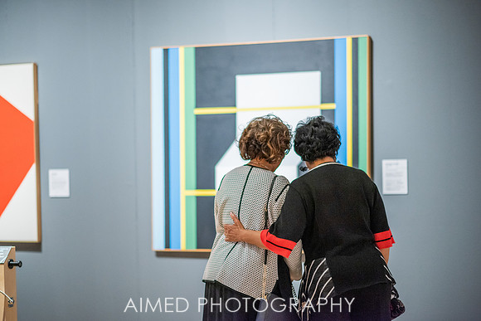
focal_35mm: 90
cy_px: 161
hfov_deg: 22.6
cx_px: 233
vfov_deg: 15.2
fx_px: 1202
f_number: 1.4
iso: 1000
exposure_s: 1/160
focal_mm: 85
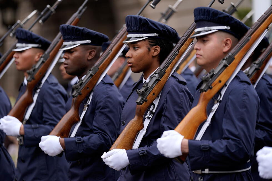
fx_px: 1171
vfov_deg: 8.9
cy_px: 90
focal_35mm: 155
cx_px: 136
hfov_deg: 13.3
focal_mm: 155
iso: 100
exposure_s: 1/400
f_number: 2.8
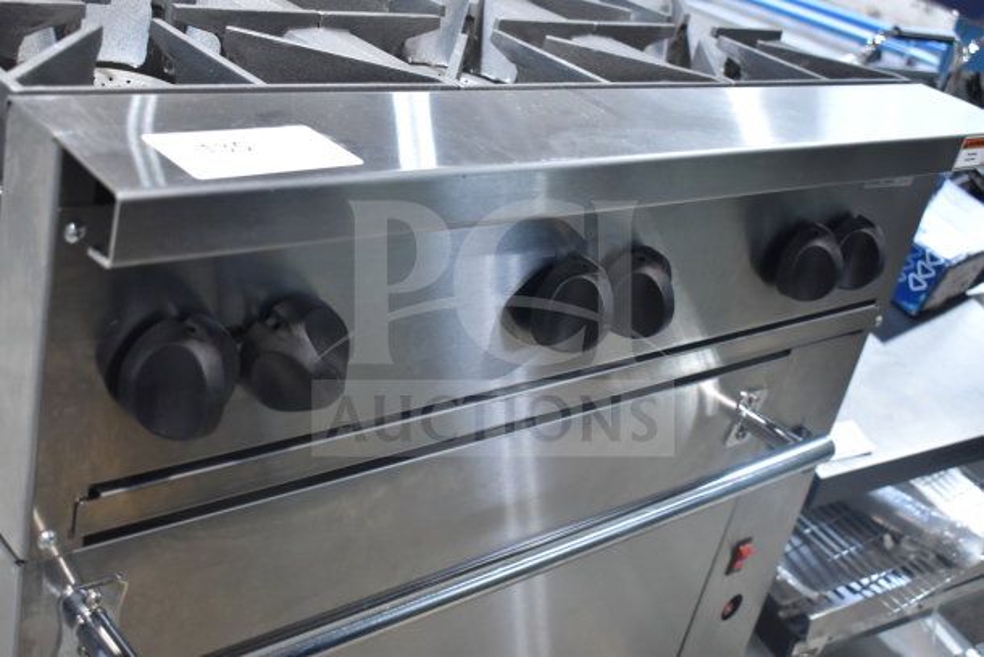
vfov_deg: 29.9
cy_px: 328
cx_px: 492
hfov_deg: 43.6
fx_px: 1230
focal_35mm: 45
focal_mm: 30
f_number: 4.2
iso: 800
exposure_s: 1/50
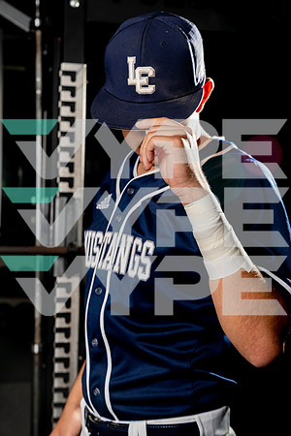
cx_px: 146
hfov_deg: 23.8
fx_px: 691
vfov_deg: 35.1
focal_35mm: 57
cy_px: 218
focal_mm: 57
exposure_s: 1/200
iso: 160
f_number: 5.6
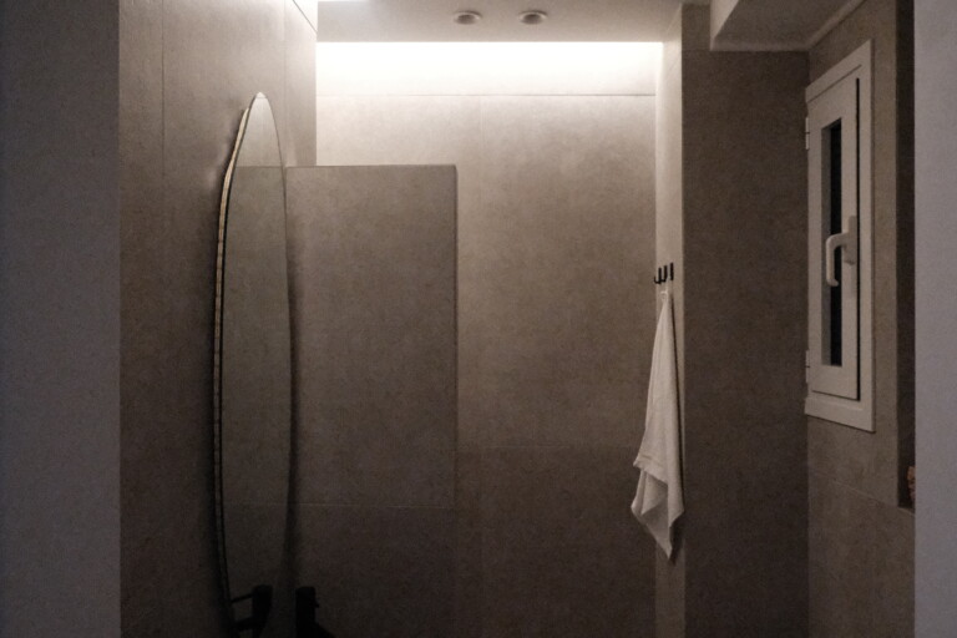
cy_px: 319
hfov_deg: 67.4
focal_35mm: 27
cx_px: 478
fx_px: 718
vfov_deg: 47.9
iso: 25600
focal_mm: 18
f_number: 6.4
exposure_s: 1/280
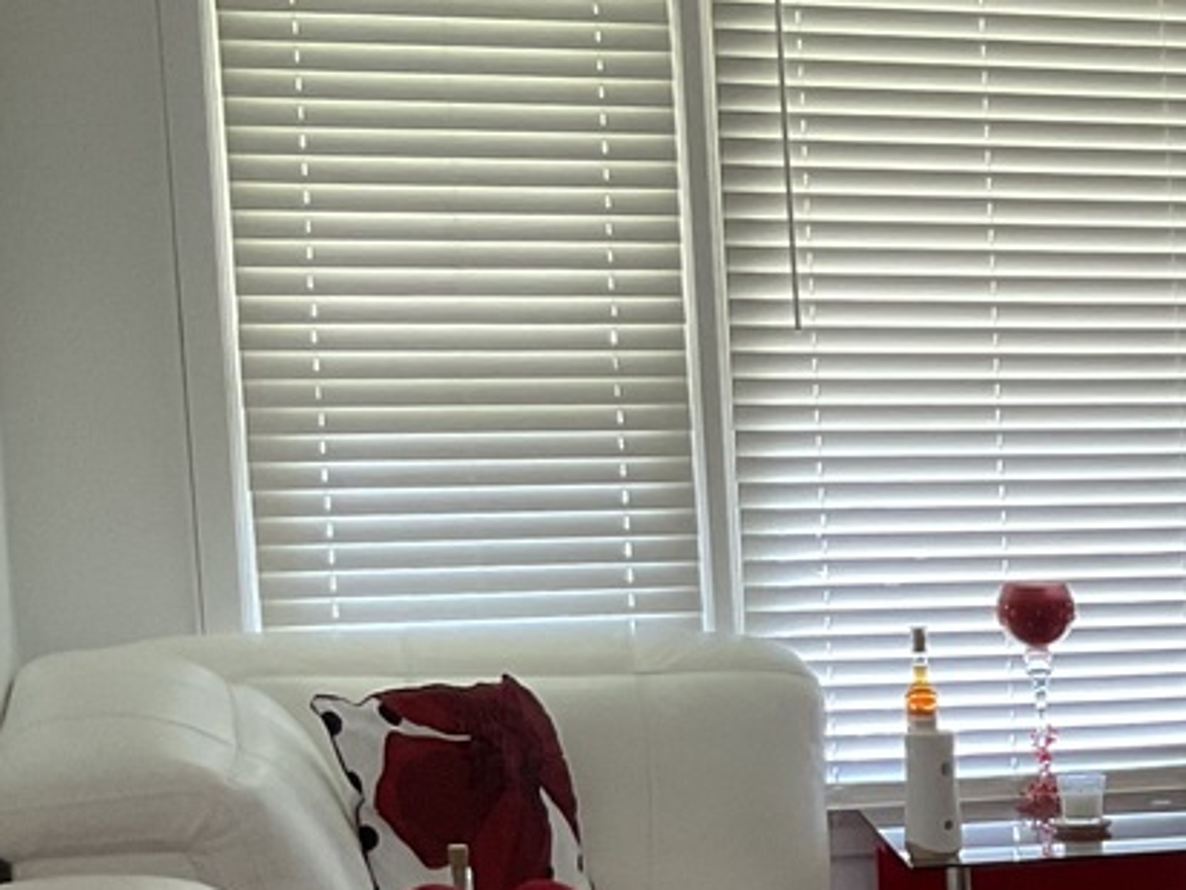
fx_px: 3461
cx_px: 1970
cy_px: 847
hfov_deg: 16.9
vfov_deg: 14.5
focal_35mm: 101
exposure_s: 1/60
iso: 80
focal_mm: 3
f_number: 1.8
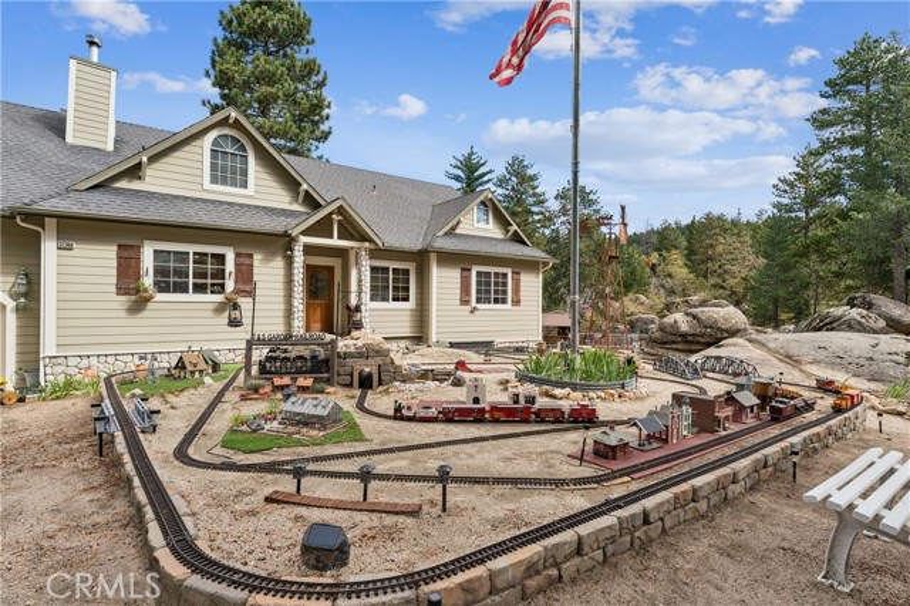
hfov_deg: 90.7
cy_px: 303
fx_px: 450
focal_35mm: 18
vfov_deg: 67.9
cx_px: 455
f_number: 13
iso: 100
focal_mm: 17.8
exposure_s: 1/50
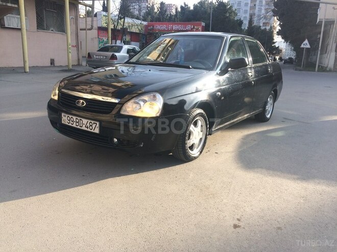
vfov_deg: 48.2
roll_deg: -2.1
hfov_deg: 61.7
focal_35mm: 29
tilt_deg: -14.5
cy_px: 126
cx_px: 168
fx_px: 282
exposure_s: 1/631
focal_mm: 4.15
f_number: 2.2
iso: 32
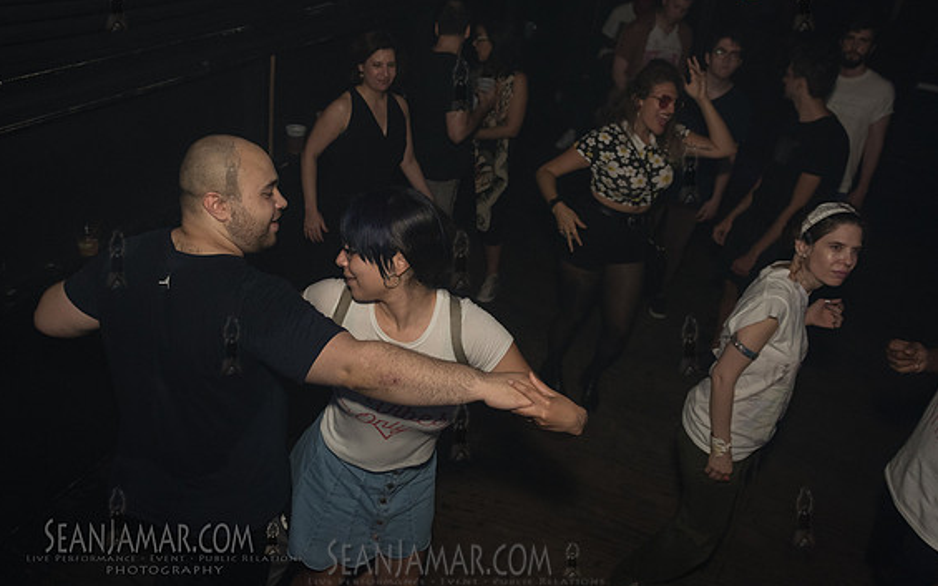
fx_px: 767
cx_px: 444
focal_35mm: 30
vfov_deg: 41.8
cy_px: 266
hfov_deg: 62.9
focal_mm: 24
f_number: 3.5
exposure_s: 1/250
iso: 2000
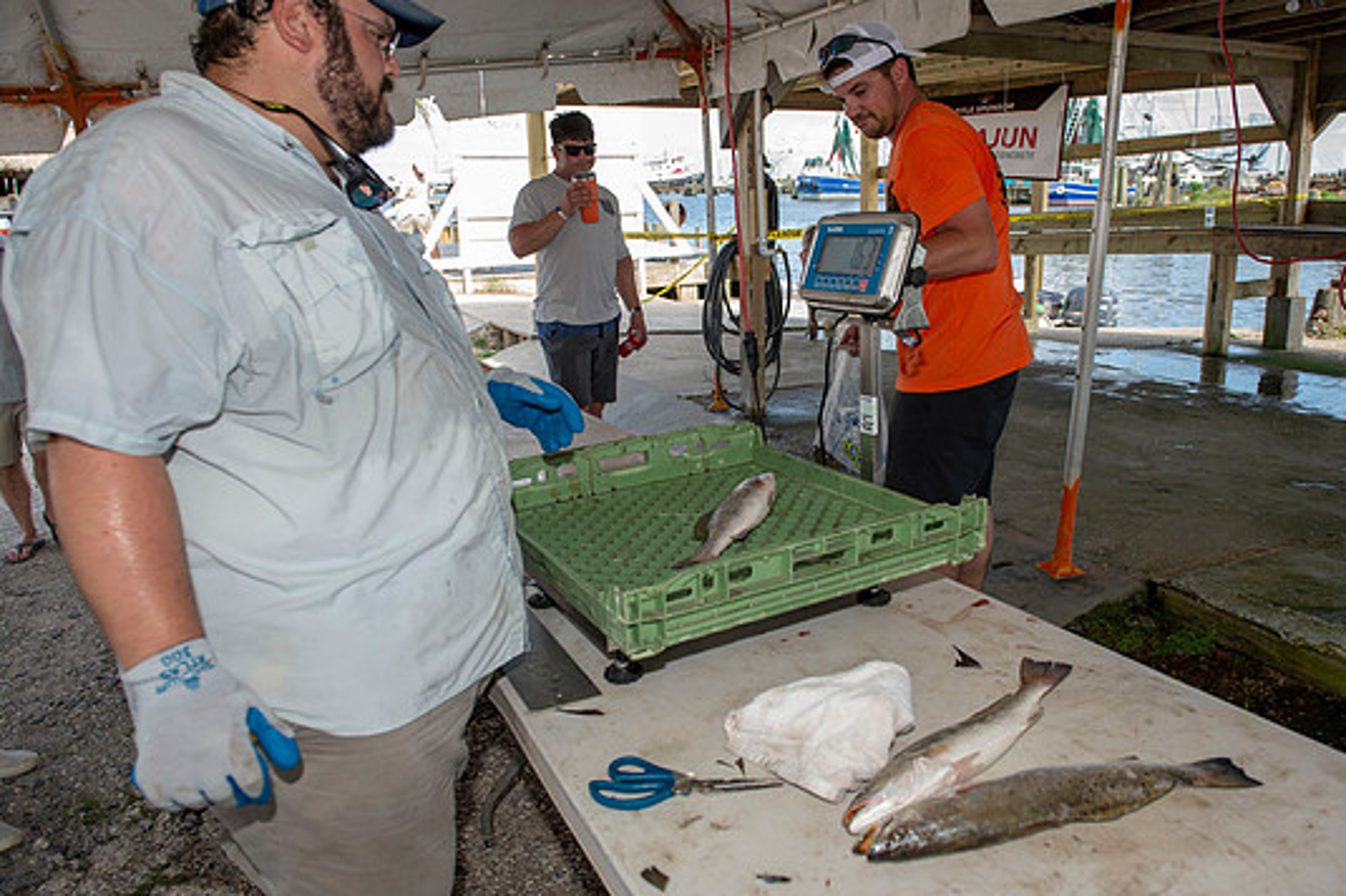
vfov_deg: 49.5
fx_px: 971
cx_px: 727
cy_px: 418
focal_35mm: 26
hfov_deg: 69.3
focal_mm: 24
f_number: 5
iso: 50
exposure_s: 1/80
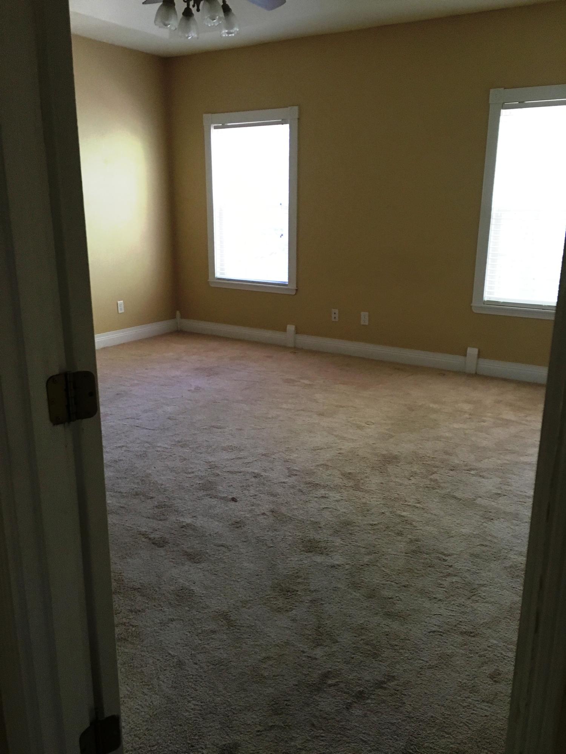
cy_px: 377
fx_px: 632
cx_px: 283
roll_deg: -0.1
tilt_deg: -14.3
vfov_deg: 61.7
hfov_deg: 48.2
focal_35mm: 29
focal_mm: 4.15
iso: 160
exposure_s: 1/30
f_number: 2.2
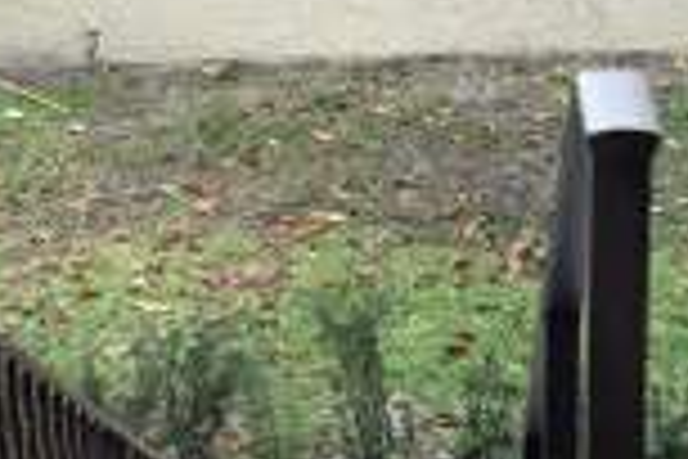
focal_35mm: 101
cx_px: 382
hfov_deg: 20.2
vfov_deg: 13.5
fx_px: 1930
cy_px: 162
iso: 40
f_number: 2.4
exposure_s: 1/100
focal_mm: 3.3
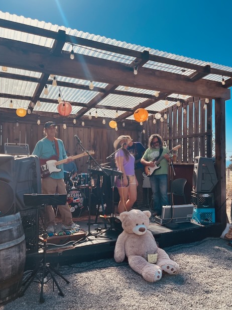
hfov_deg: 51.4
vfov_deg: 65.3
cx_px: 117
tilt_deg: -2.3
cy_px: 153
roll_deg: +1.3
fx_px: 241
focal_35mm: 27
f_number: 1.6
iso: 50
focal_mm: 5.1
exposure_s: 1/2688
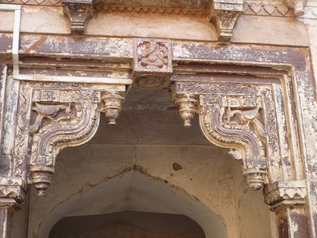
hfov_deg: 36.2
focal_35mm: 53
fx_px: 485
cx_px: 158
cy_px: 119
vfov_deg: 27.5
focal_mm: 7.8
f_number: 4.3
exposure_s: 1/40
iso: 125
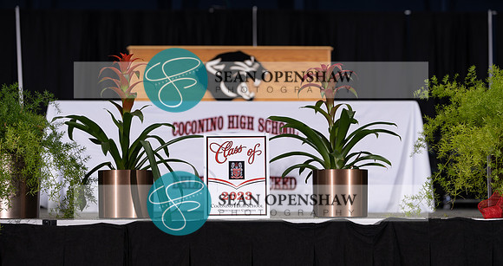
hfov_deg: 28.9
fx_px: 978
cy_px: 167
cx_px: 252
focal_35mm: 74
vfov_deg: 15.5
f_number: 4
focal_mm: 70
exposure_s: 1/160
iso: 200
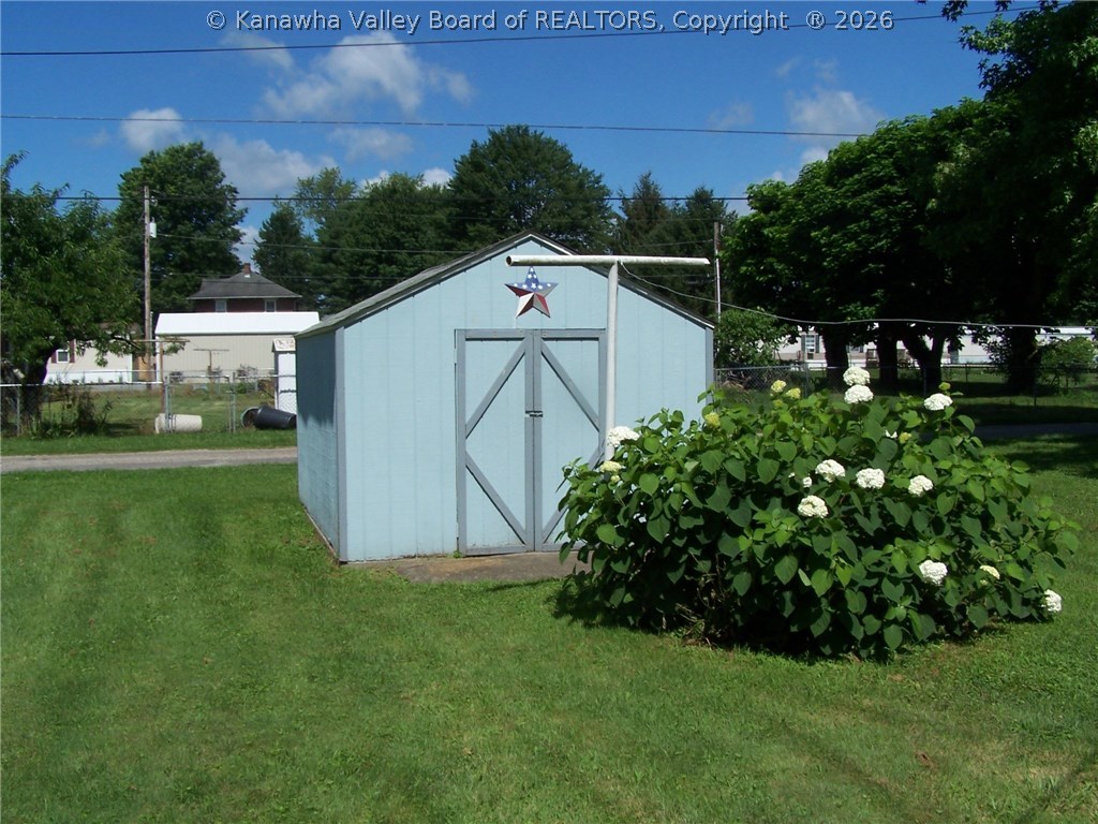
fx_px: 1205
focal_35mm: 38
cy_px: 412
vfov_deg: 37.7
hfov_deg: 49.0
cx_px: 549
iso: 80
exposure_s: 1/500
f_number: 5.6
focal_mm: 6.3
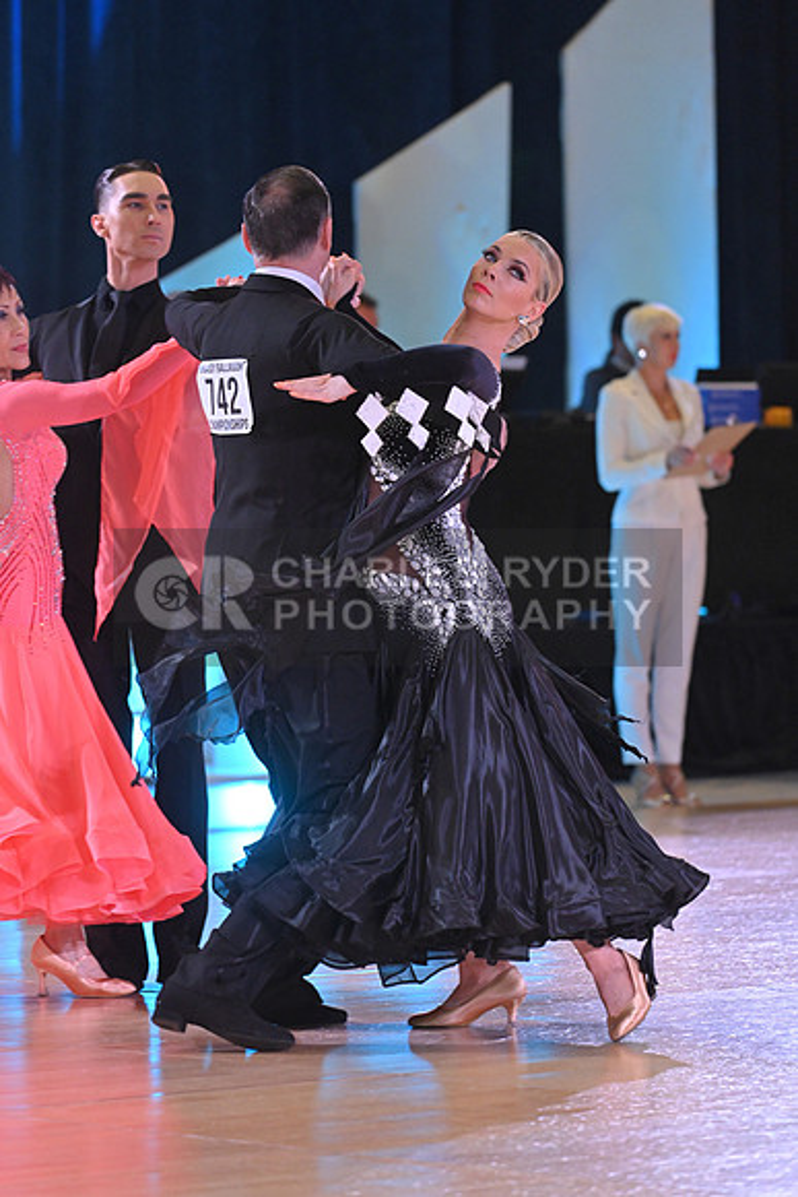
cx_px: 399
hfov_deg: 7.4
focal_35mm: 185
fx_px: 6147
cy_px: 598
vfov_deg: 11.1
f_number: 5
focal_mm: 185
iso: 3200
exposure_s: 1/400
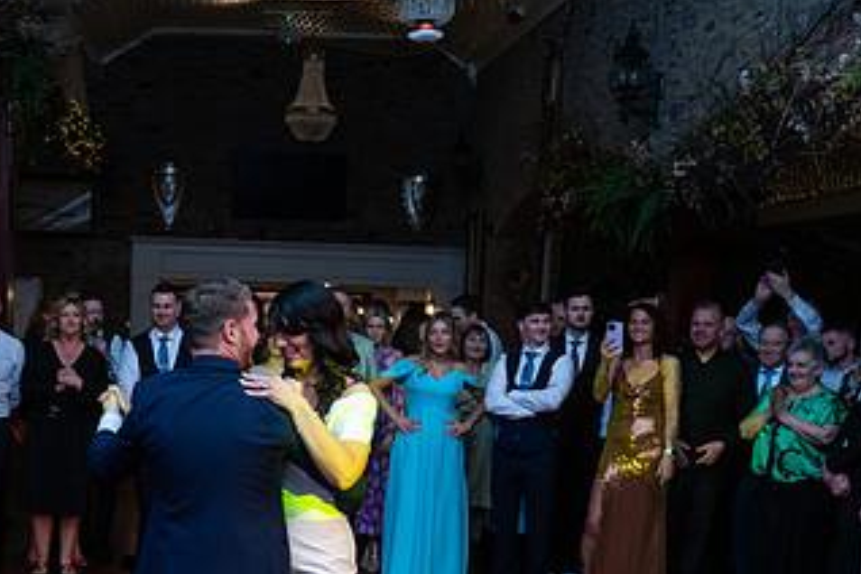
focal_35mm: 51
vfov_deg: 26.1
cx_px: 222
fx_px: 1220
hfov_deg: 38.0
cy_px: 451
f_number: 3.5
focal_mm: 28
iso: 640
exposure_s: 1/160
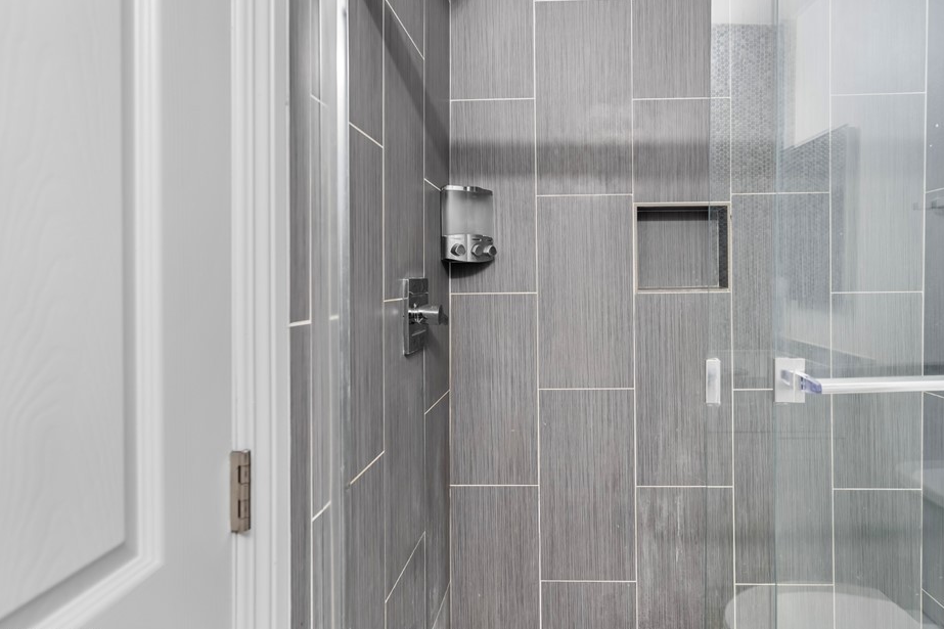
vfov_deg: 61.8
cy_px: 286
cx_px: 543
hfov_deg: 83.4
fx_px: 524
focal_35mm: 20
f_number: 4.5
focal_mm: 17
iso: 400
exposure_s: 1/5
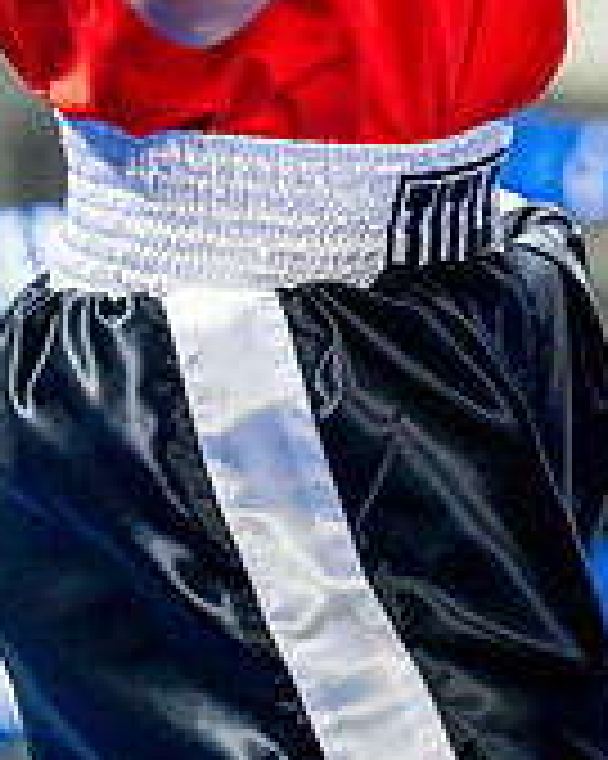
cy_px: -74
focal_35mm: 484
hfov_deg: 3.2
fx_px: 10896
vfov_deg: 4.0
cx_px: 860
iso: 4000
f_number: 2
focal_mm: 150
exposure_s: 1/800
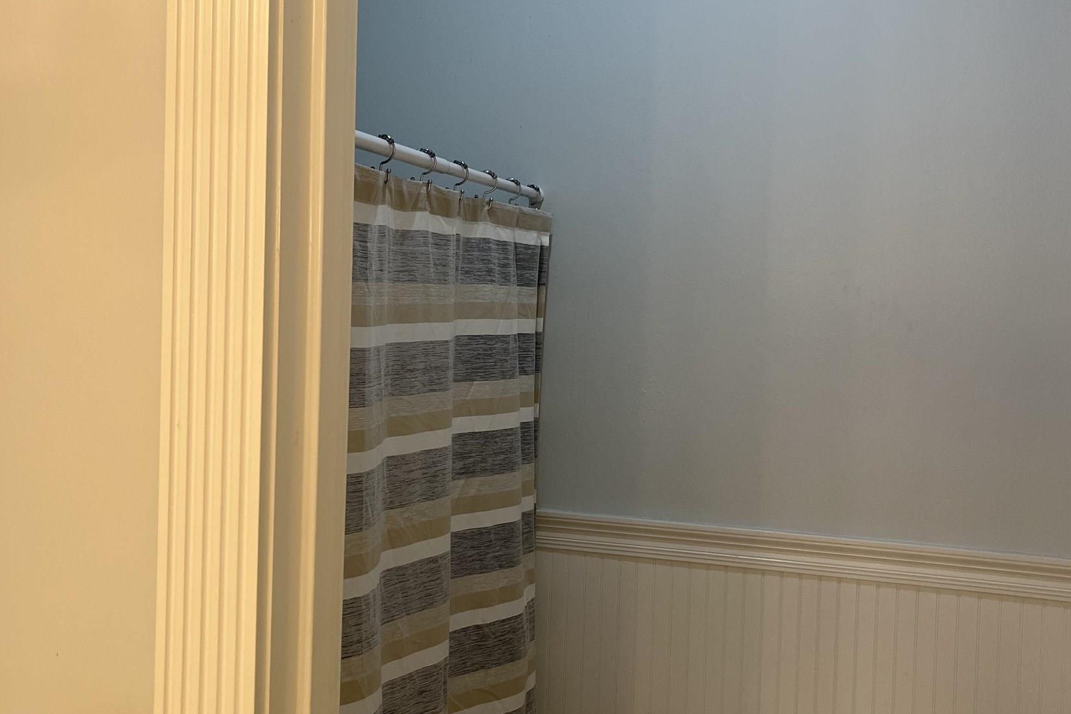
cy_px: 337
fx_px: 1130
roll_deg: -1.5
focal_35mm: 38
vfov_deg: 35.0
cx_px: 547
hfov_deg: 50.7
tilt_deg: -0.7
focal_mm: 5.1
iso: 125
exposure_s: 1/120
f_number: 1.6
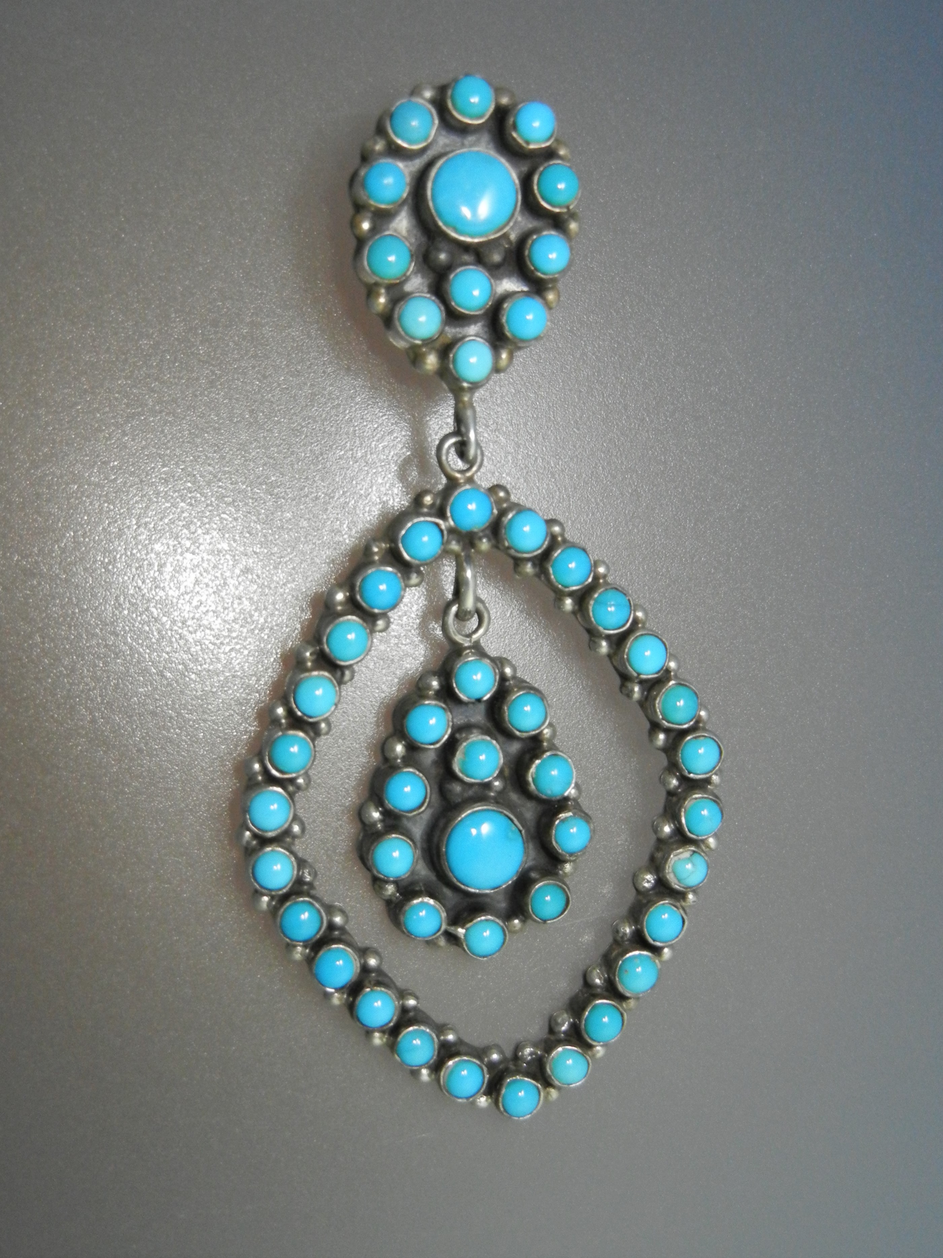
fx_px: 1635
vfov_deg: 42.1
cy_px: 629
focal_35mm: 45
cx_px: 472
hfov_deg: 32.2
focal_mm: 8.1
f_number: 7.6
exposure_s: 1/30
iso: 800
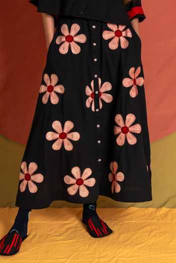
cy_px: 132
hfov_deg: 31.9
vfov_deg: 46.4
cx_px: 88
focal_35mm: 42
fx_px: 308
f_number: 2.8
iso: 640
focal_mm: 42
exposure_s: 1/125
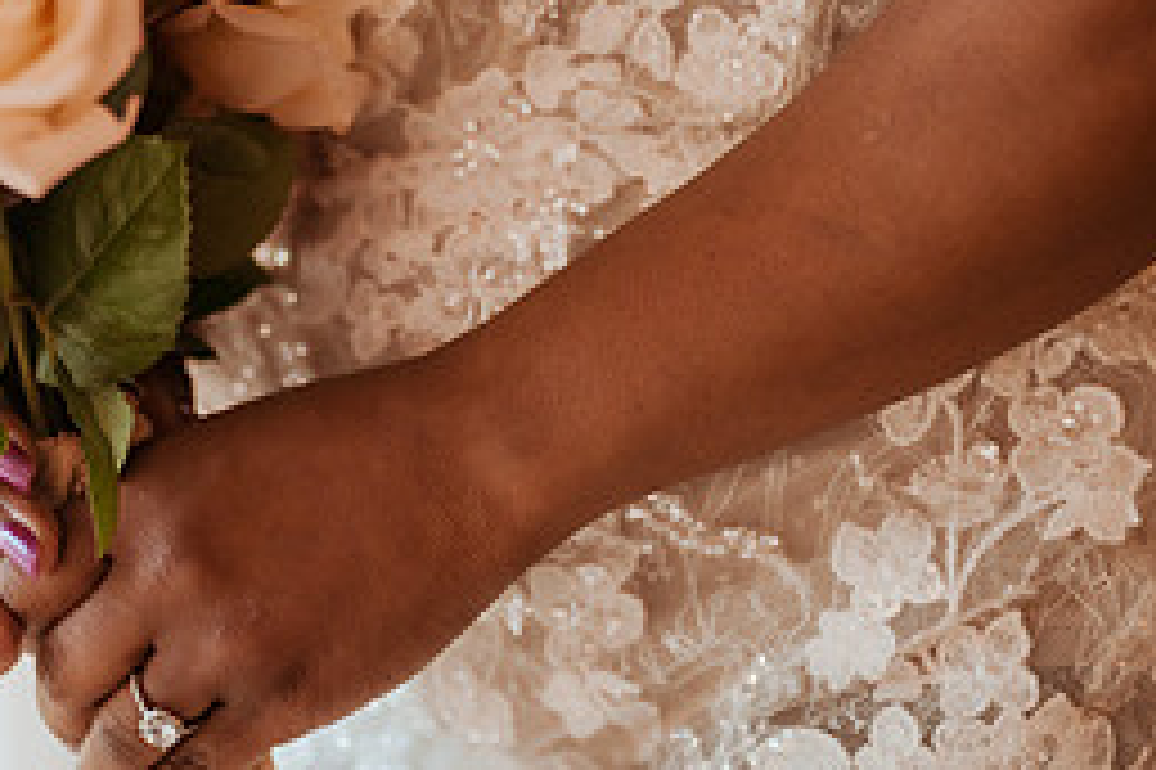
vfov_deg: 17.2
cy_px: 275
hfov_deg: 25.5
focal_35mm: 79
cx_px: 364
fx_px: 2535
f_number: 1.4
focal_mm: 35
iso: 1600
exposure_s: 1/200
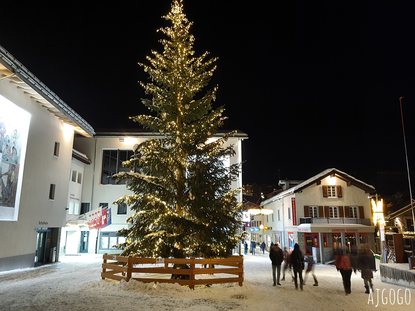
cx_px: 208
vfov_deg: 53.1
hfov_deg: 67.3
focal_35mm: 26
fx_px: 312
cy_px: 156
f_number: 1.7
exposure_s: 1/4
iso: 125
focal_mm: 4.32
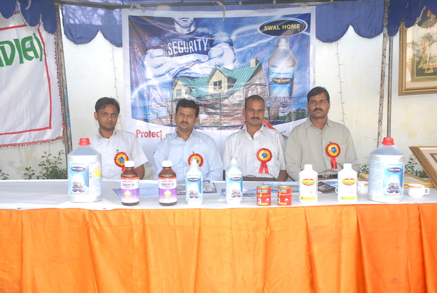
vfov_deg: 37.0
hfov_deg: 53.1
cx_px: 218
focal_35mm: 36
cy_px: 146
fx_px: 438
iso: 400
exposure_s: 1/125
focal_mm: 24
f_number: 5.6
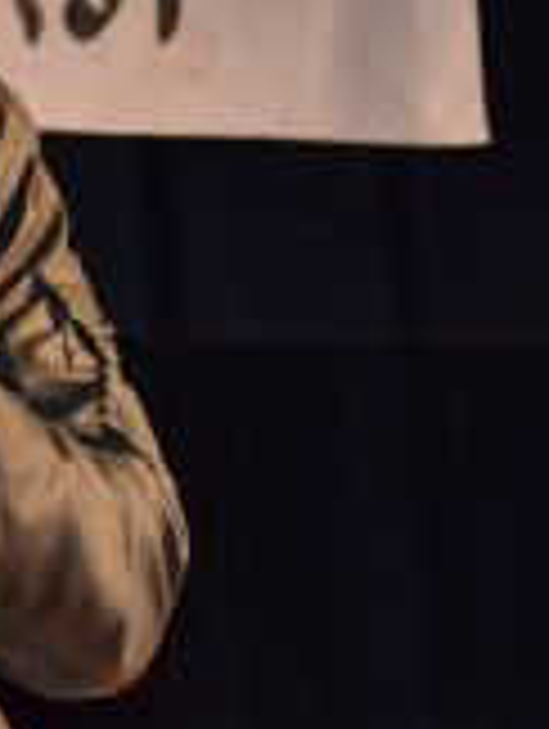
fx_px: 5758
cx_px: -423
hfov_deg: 5.4
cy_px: -126
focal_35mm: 273
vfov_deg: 7.2
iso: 3200
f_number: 5.6
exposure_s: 1/60
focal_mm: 48
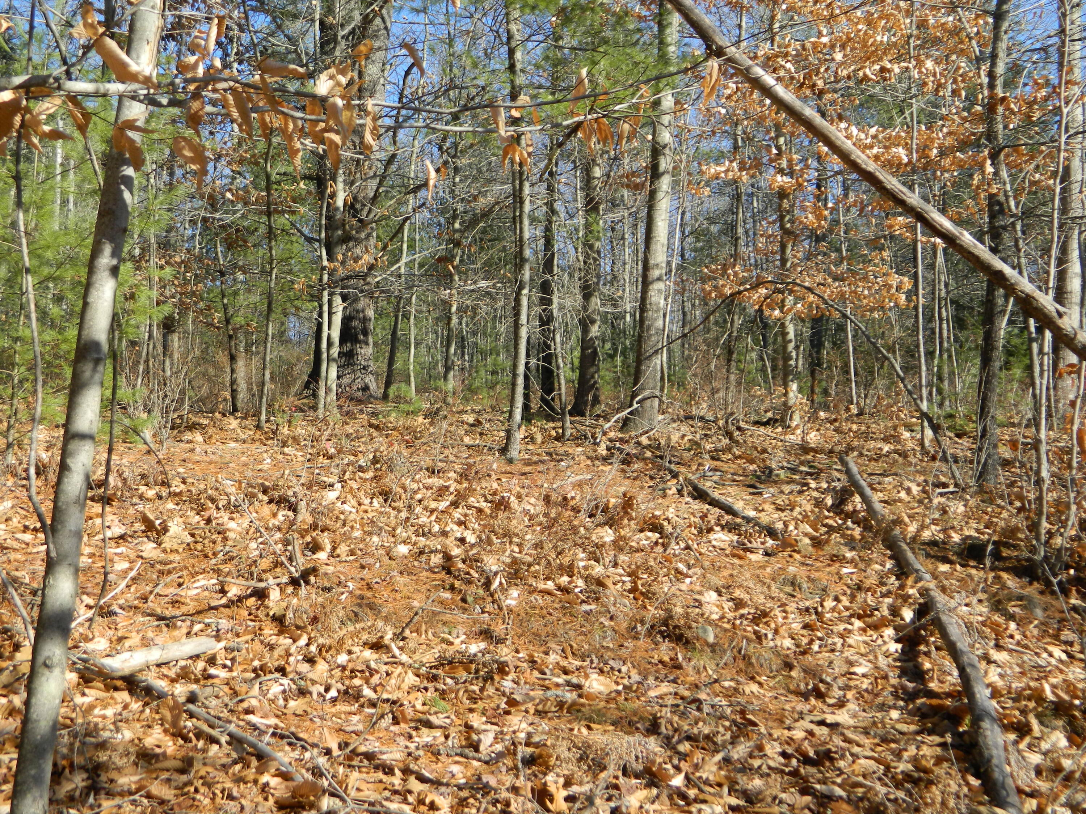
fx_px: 1286
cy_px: 407
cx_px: 543
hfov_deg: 45.8
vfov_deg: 35.1
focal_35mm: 41
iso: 80
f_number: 3.5
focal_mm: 7.3
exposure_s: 1/400
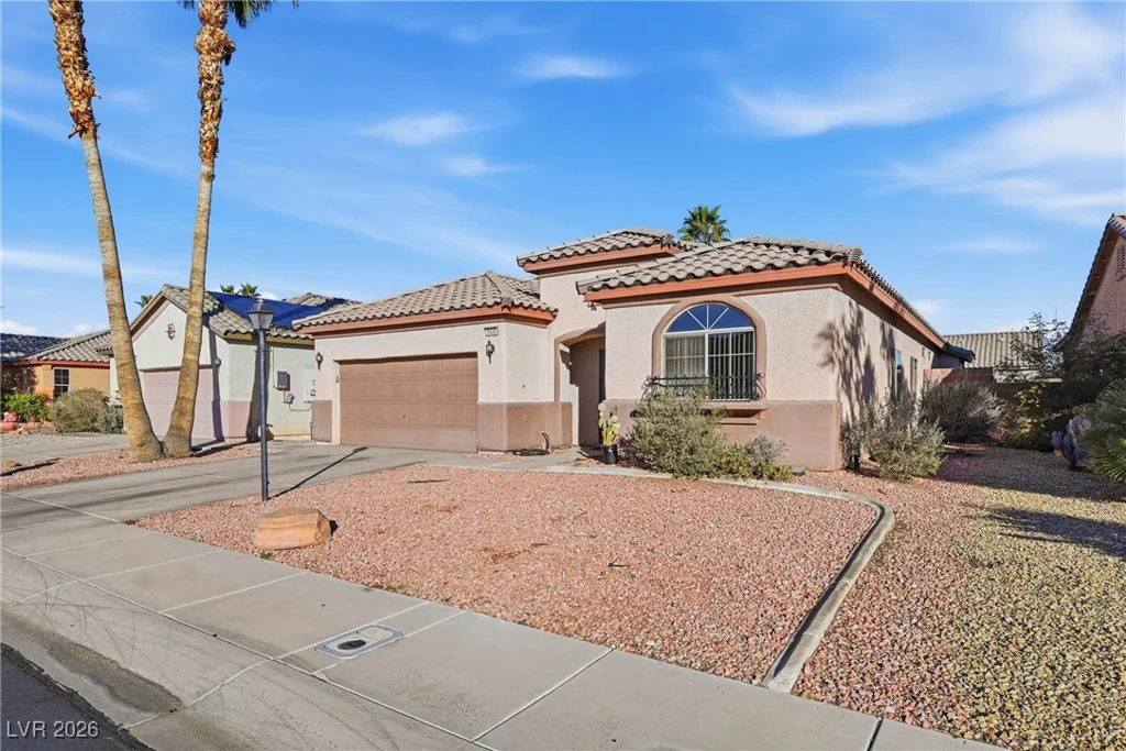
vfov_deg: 63.2
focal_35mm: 20
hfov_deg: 85.4
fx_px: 610
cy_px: 376
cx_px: 563
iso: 64
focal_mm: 19.5
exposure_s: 1/1000
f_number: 10
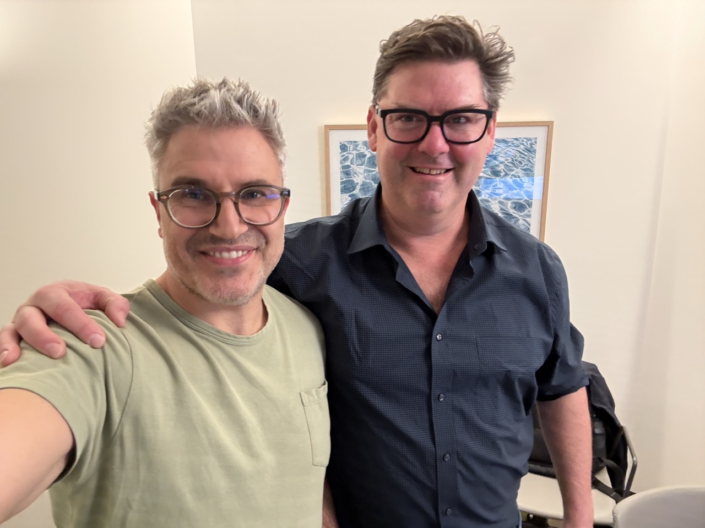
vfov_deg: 58.9
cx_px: 352
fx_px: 468
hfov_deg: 73.9
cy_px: 264
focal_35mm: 23
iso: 320
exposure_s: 1/33
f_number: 1.9
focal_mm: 2.69
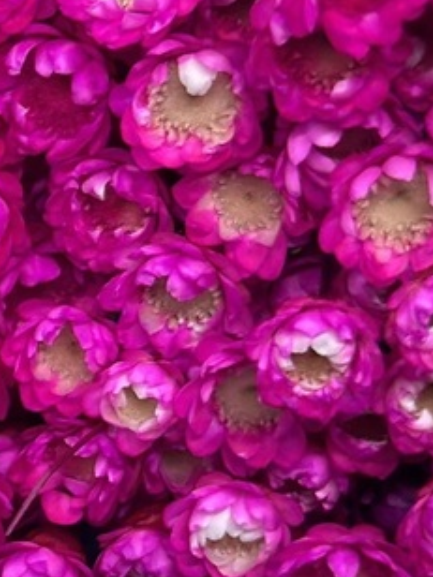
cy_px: 525
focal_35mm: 213
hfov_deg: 6.8
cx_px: -388
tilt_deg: -45.7
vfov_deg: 9.3
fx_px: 3552
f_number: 1.78
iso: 100
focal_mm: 6.86
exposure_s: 1/172
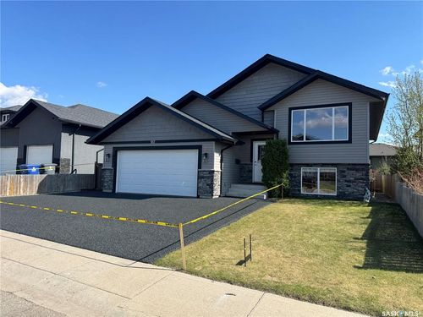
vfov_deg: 56.8
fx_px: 293
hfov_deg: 71.6
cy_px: 158
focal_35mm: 24
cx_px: 212
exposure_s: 1/3247
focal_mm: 6.76
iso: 80
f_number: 1.78
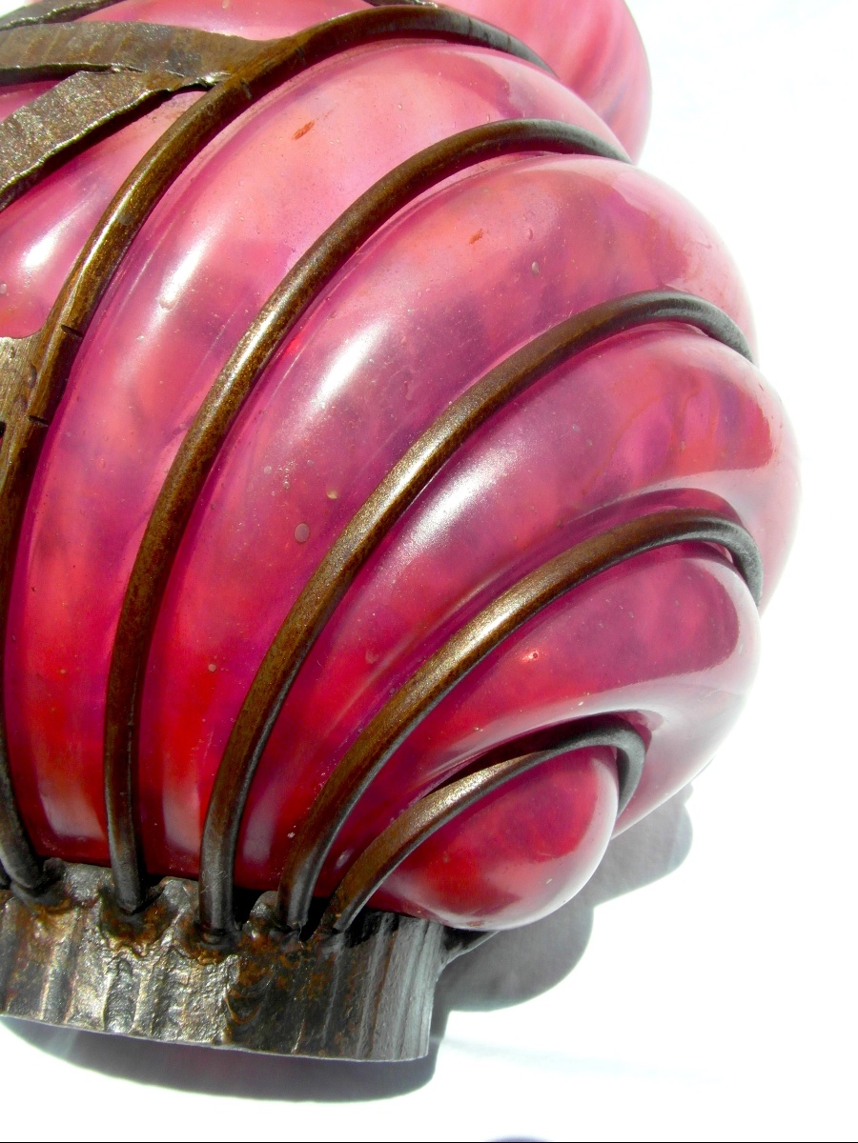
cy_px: 572
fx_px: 1058
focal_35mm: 32
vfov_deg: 56.8
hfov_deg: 44.2
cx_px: 429
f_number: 5.6
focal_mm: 5.3
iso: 80
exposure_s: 1/350
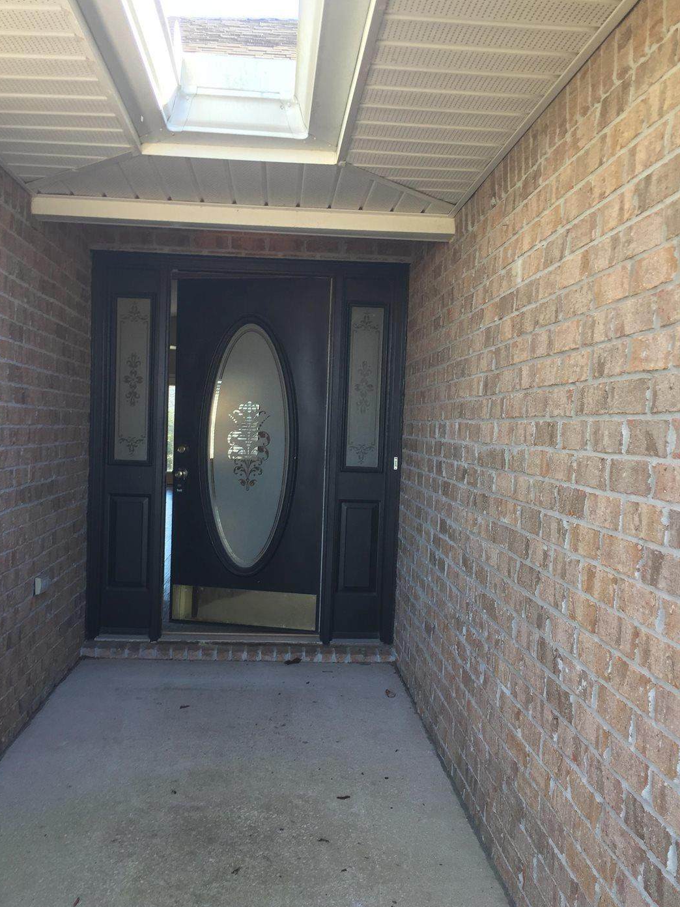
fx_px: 838
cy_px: 479
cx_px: 305
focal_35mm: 32
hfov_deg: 44.1
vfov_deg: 56.8
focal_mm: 4.15
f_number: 2.2
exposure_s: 1/60
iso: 32
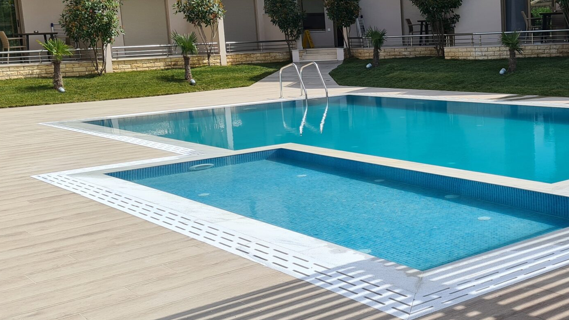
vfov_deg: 23.0
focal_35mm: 52
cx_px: 452
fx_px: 784
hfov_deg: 38.4
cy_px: 136
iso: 50
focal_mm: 5.4
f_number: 1.8
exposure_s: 1/2824
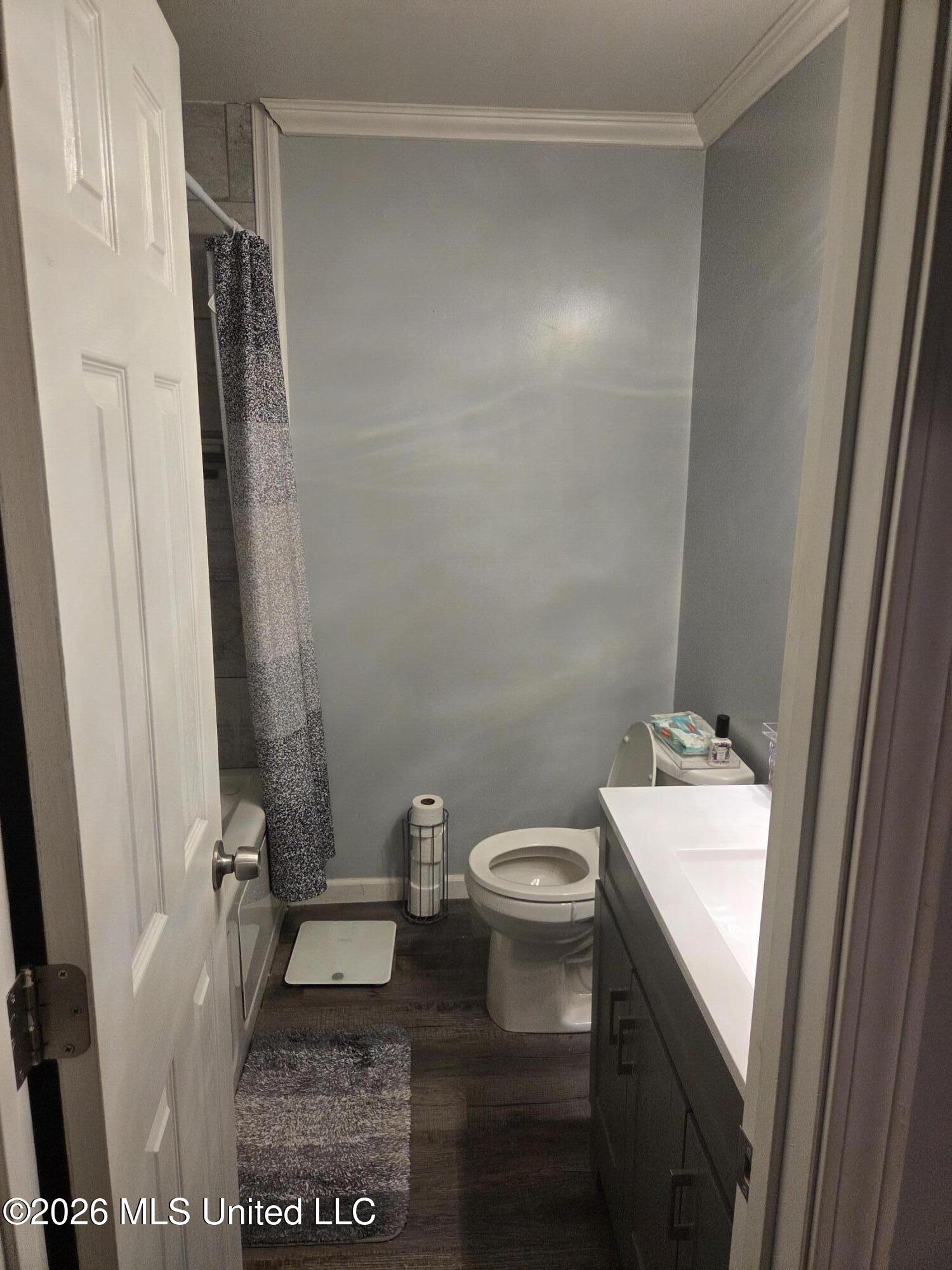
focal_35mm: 23
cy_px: 635
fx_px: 843
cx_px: 476
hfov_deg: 58.9
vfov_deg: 73.9
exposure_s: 1/120
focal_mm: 5.4
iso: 200
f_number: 1.8
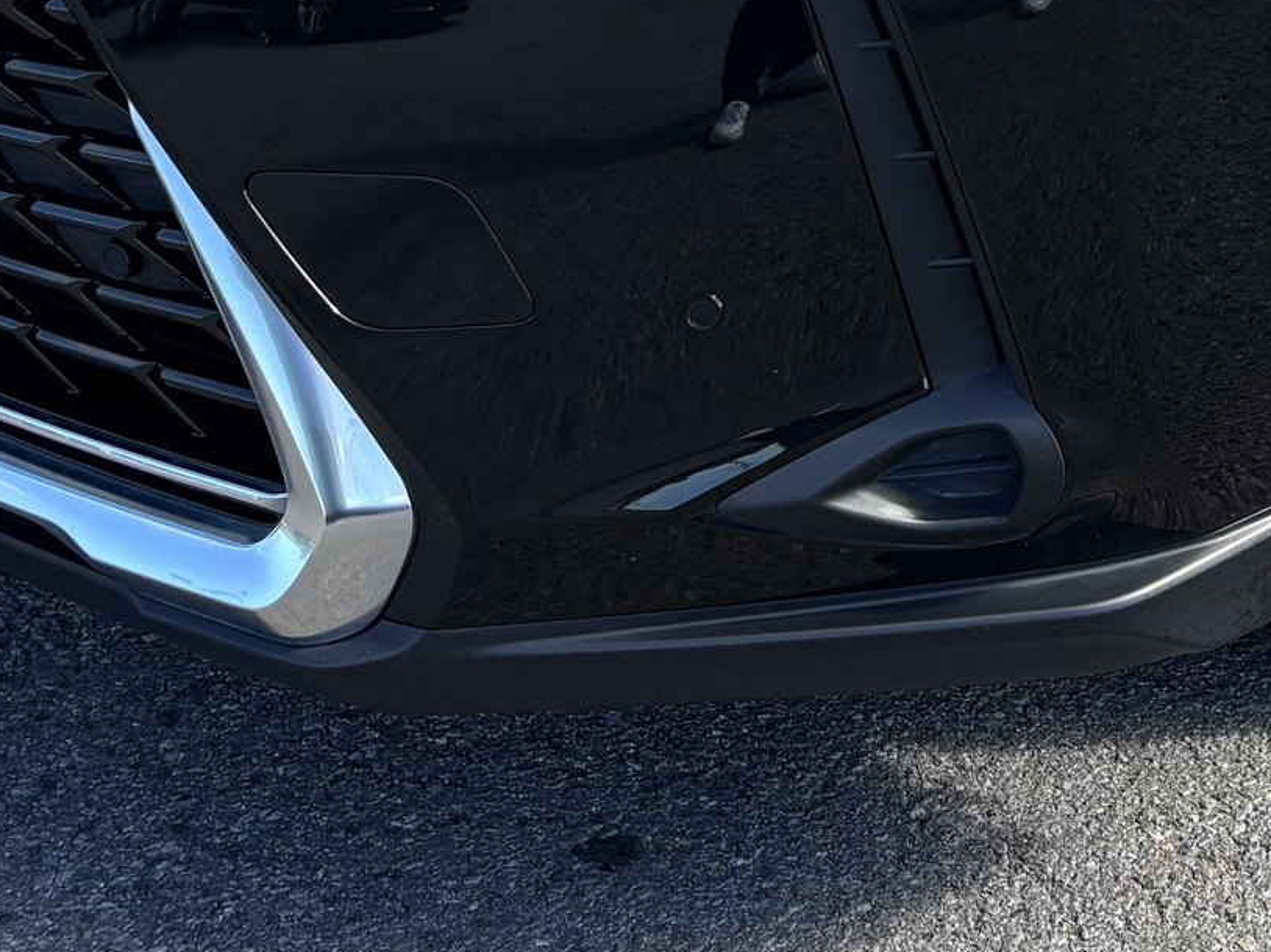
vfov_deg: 14.9
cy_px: -473
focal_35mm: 92
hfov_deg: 20.5
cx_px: 1340
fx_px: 3377
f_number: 1.6
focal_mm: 5.96
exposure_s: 1/634
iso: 50
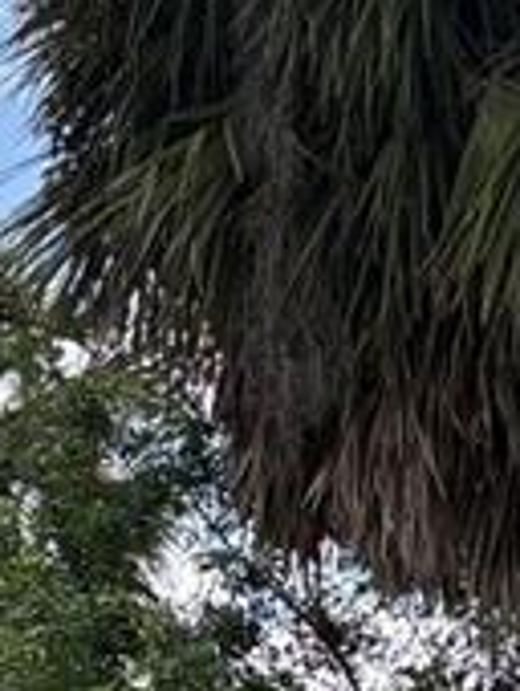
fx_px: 3656
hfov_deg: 8.1
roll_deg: -1.7
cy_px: 1126
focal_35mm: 183
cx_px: 268
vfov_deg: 10.3
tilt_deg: +2.9
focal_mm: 5.96
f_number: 1.6
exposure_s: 1/5348
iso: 64
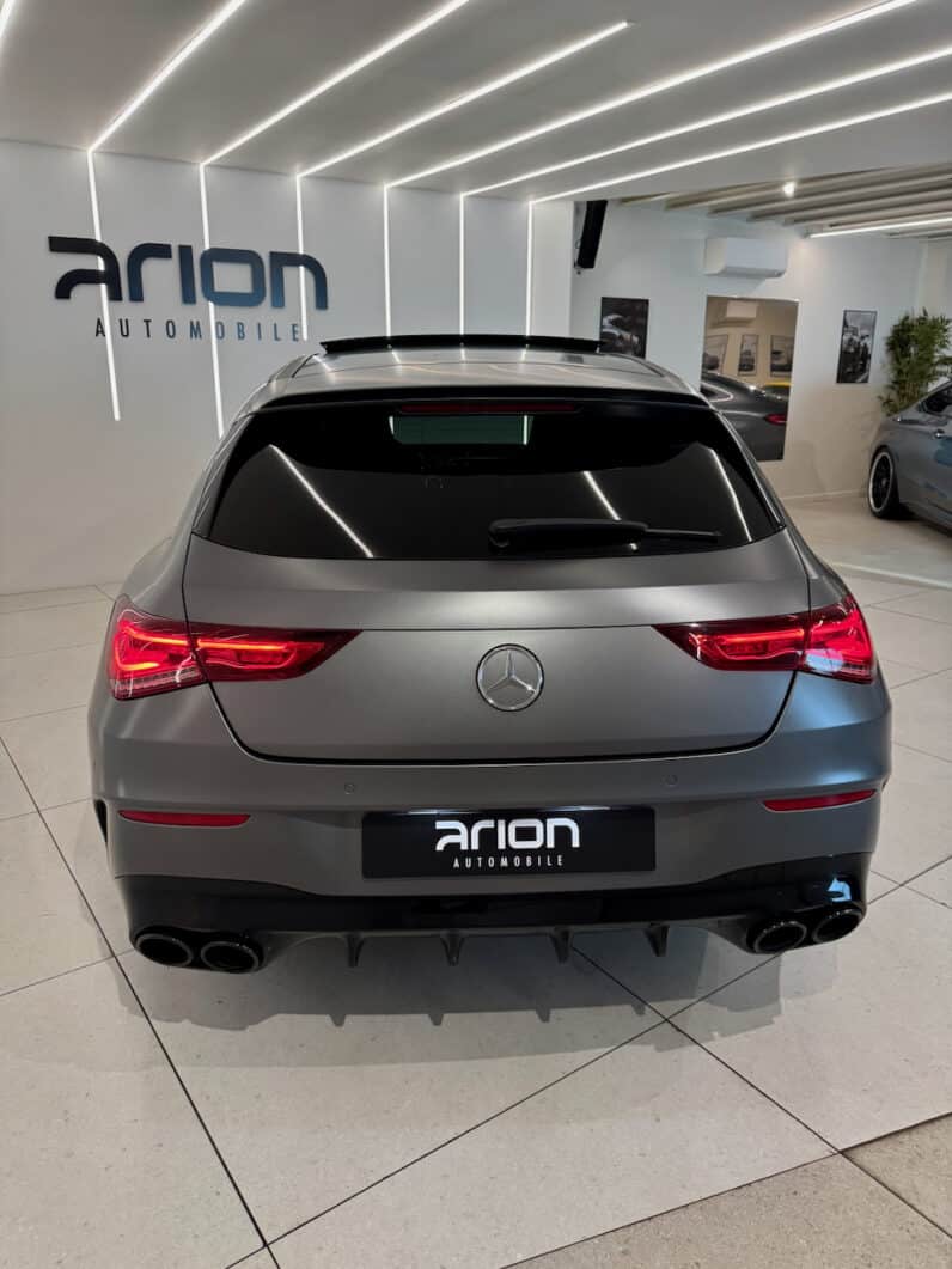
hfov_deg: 56.8
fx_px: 880
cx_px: 476
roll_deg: -1.0
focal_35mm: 24
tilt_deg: -15.6
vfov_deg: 71.6
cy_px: 634
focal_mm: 6.76
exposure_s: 1/120
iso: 200
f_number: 1.78
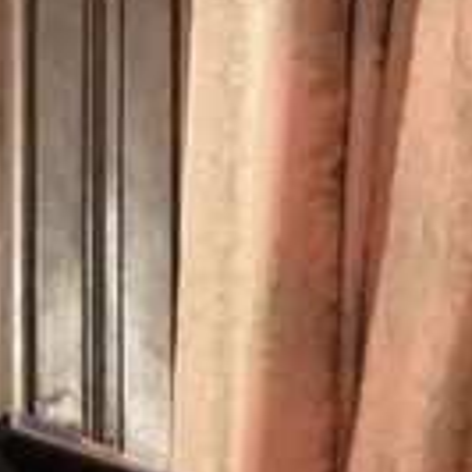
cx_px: -600
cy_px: 940
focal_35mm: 508
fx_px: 7837
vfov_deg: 3.4
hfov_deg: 3.4
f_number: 4.5
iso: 12800
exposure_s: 1/160
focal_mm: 46
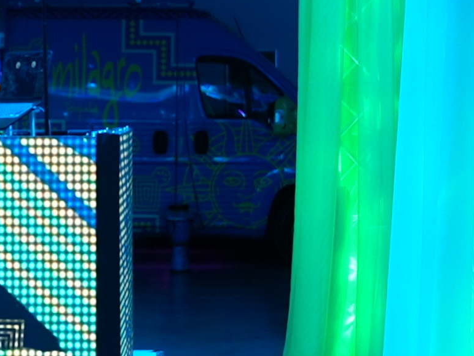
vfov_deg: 12.9
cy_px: 120
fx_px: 1574
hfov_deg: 16.4
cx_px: -90
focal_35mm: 115
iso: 640
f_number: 4.5
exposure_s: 1/60
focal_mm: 24
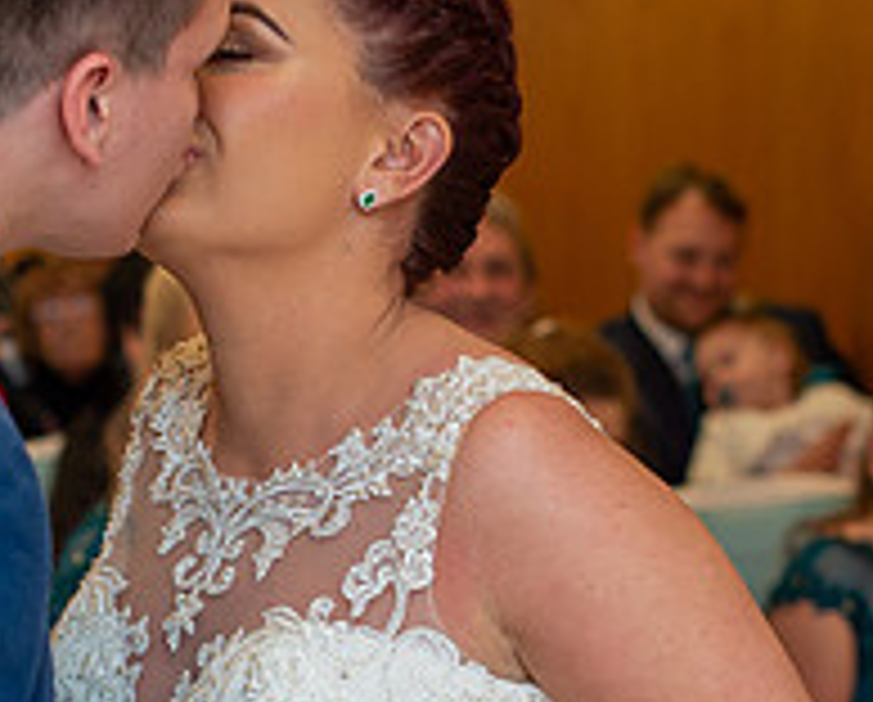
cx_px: 354
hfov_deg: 15.2
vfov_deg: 12.2
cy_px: 592
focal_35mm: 126
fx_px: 3262
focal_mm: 35
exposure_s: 1/125
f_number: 2.5
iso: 250
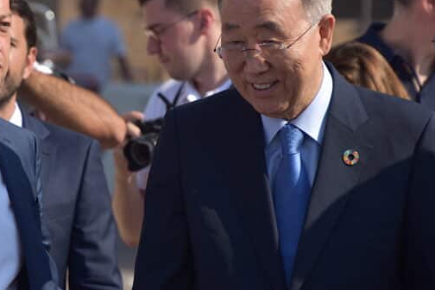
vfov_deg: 3.1
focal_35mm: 446
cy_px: 104
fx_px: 5386
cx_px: 104
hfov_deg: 4.6
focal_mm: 195
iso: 180
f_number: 8
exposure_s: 1/500
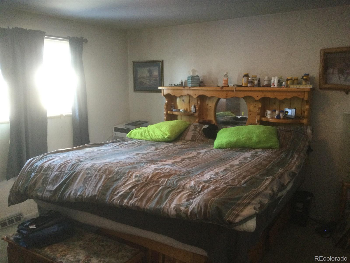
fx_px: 313
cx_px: 175
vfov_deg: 45.4
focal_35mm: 31
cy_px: 132
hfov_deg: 58.4
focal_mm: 3.3
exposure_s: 1/30
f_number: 2.4
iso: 160
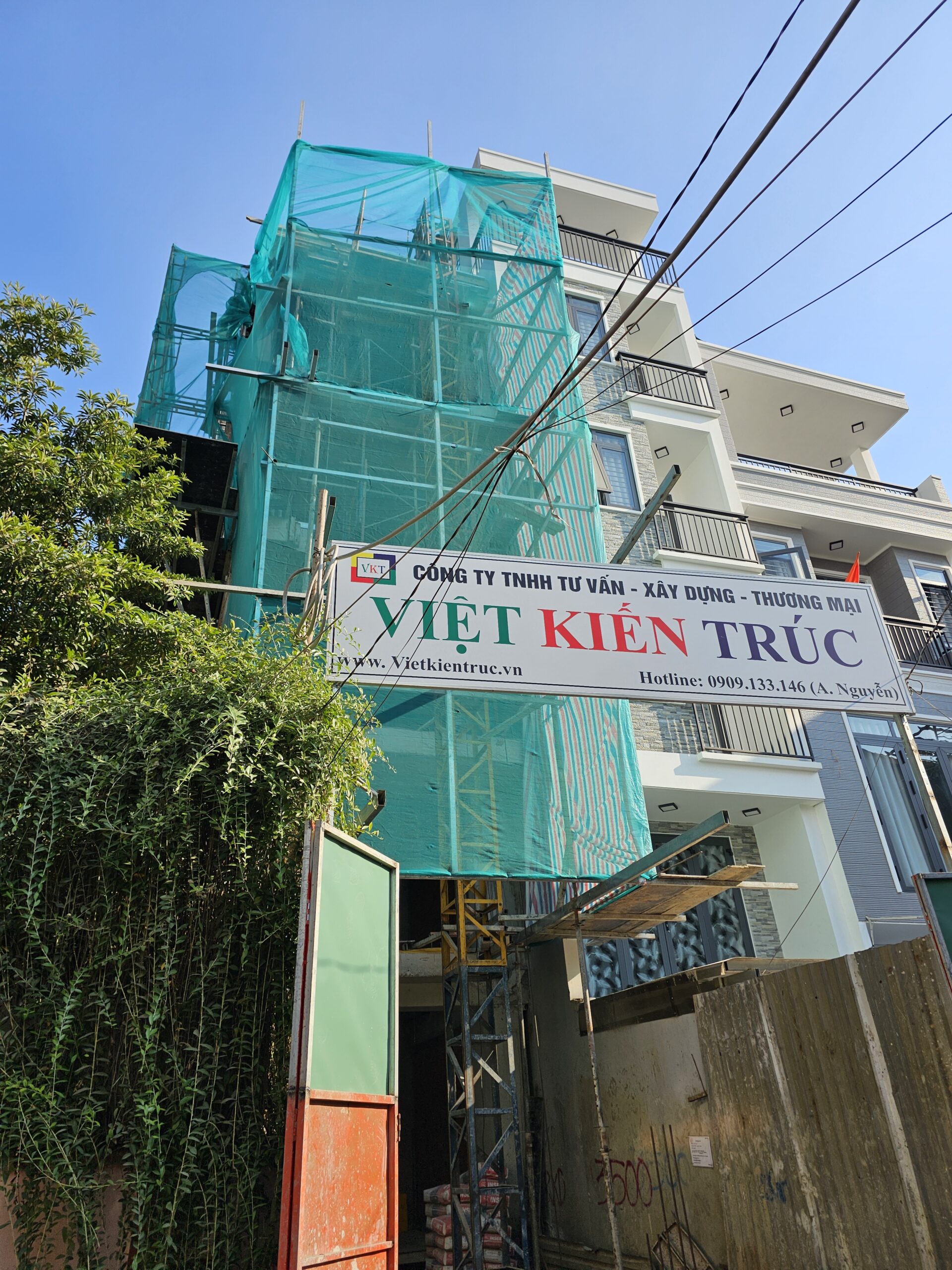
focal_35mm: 23
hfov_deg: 58.9
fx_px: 843
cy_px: 635
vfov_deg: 73.9
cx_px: 476
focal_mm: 6.3
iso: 10
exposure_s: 1/505
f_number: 1.7
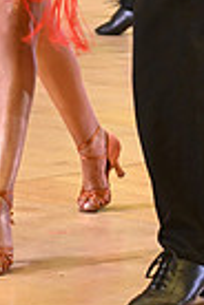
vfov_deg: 5.9
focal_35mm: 344
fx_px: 2924
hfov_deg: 4.0
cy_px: -155
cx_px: 17
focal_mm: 82
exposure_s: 1/400
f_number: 5.6
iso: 4000
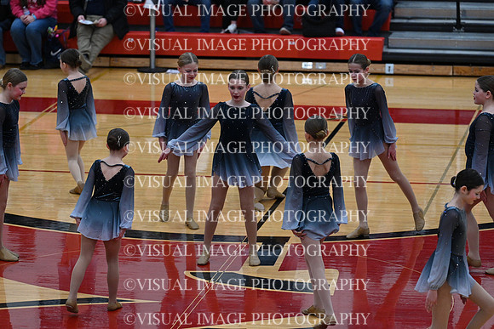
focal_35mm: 185
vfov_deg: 7.4
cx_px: 247
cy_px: 164
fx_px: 2539
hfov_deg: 11.1
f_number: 4
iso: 4000
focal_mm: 185
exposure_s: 1/400
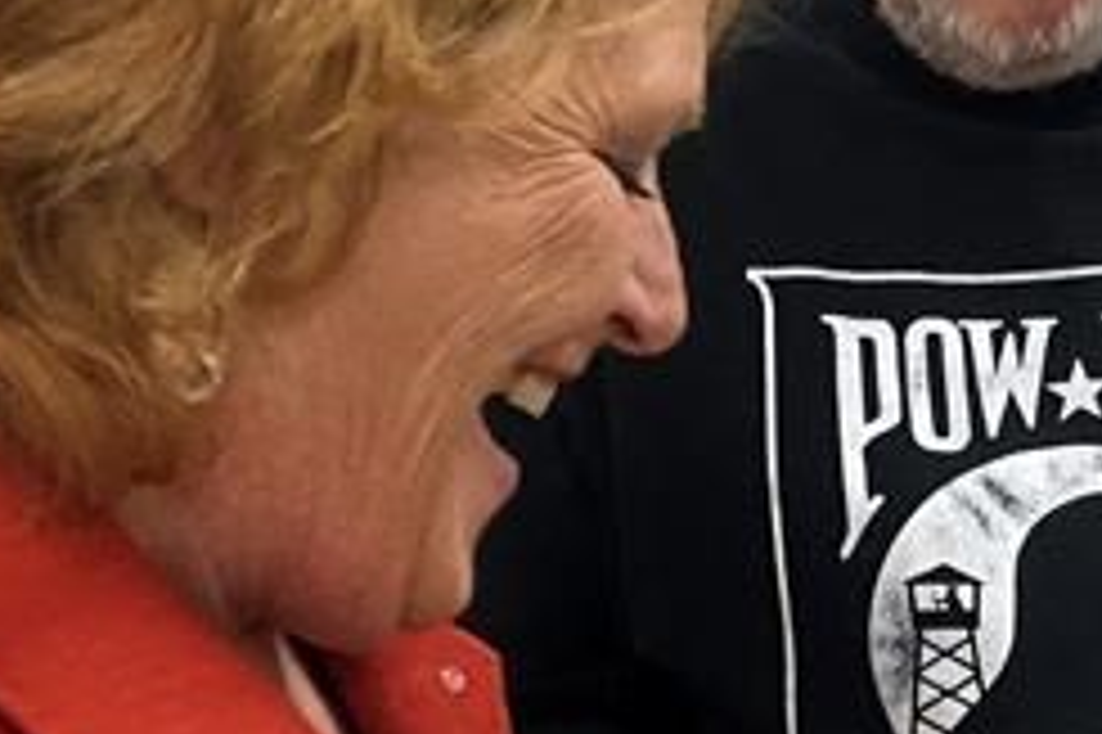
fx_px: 2447
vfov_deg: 16.9
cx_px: 765
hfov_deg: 25.2
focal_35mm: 80
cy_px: 581
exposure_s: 1/20
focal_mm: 4.15
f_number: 2.2
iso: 200
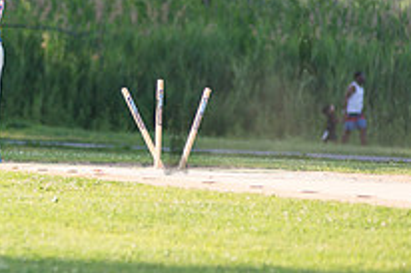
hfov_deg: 3.7
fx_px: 6434
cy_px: 43
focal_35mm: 564
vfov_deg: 2.4
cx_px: -82
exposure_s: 1/2000
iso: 400
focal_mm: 200
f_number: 2.8
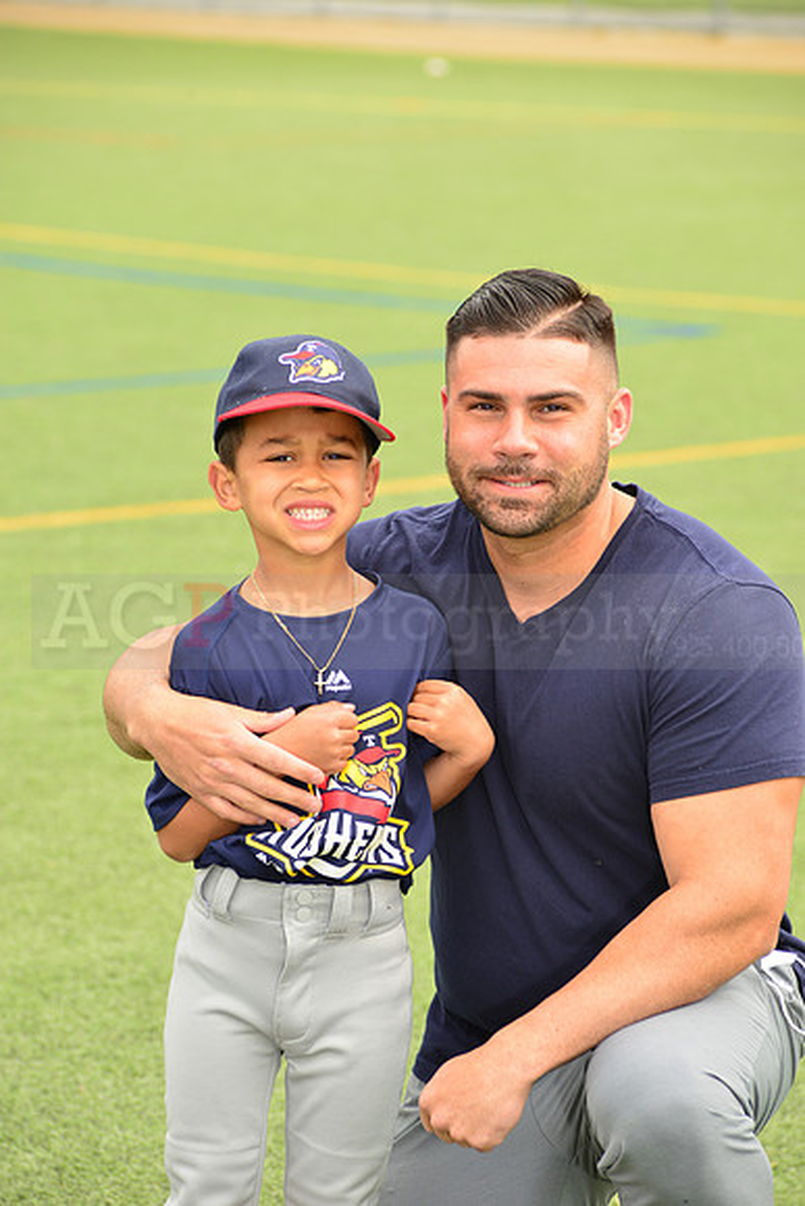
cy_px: 603
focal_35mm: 160
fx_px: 5363
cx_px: 402
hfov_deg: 8.6
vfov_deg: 12.8
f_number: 8
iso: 250
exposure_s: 1/200
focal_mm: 160
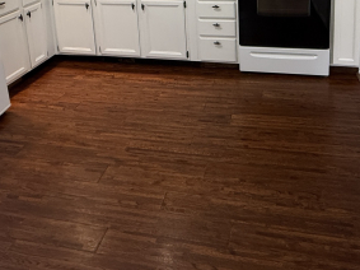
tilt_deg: -9.7
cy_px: -29
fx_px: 343
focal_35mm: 33
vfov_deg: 36.2
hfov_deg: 55.1
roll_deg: +1.4
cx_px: 211
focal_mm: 2.22
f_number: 2.2
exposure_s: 1/60
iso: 200
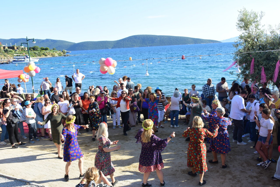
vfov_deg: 38.4
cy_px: 94
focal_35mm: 34
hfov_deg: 55.1
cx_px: 140
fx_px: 269
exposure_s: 1/400
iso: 400
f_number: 10
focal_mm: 23
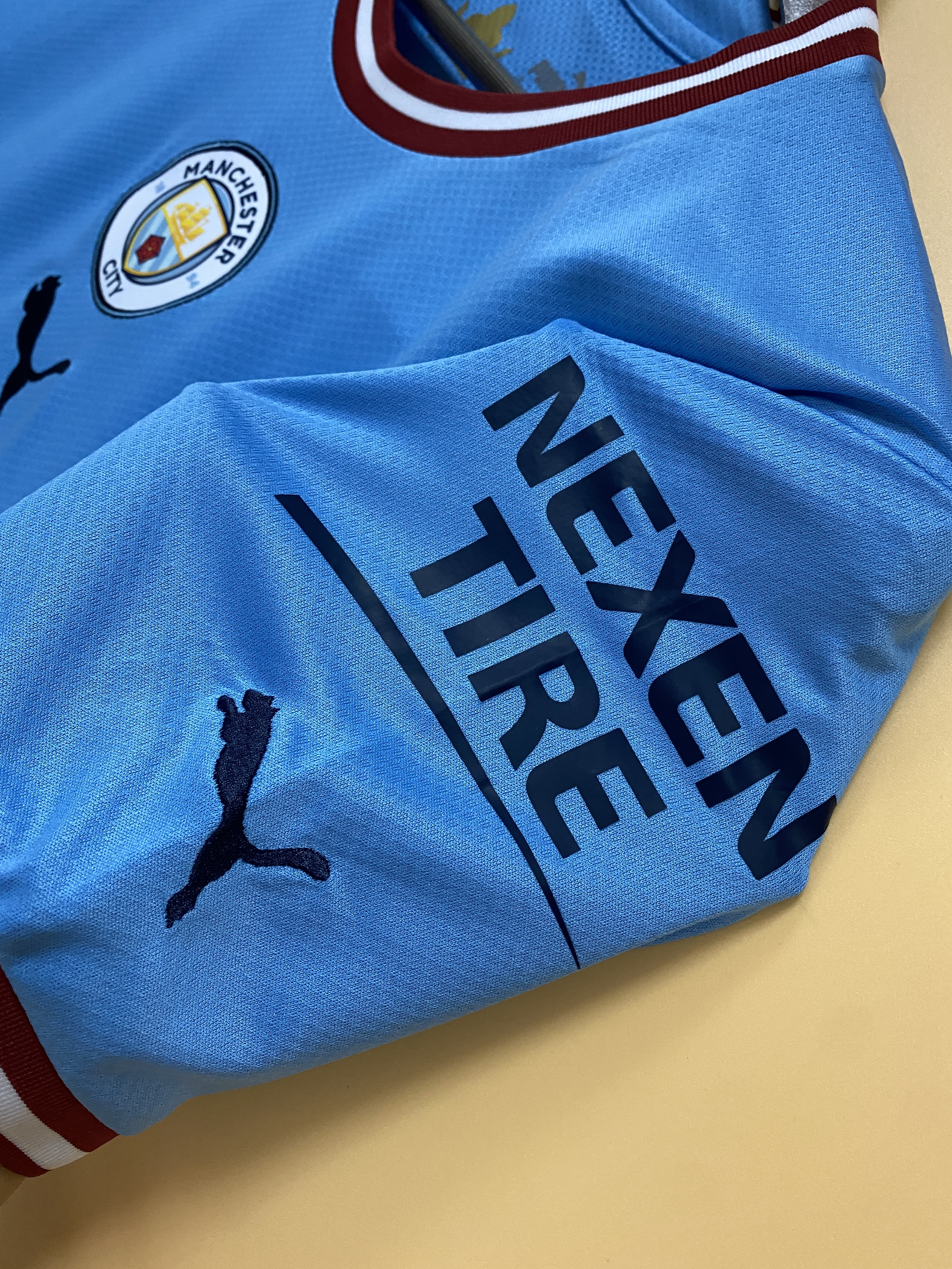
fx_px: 953
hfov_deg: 53.1
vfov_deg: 67.3
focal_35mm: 26
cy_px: 634
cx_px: 476
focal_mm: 4.25
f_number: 1.8
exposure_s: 1/50
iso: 200
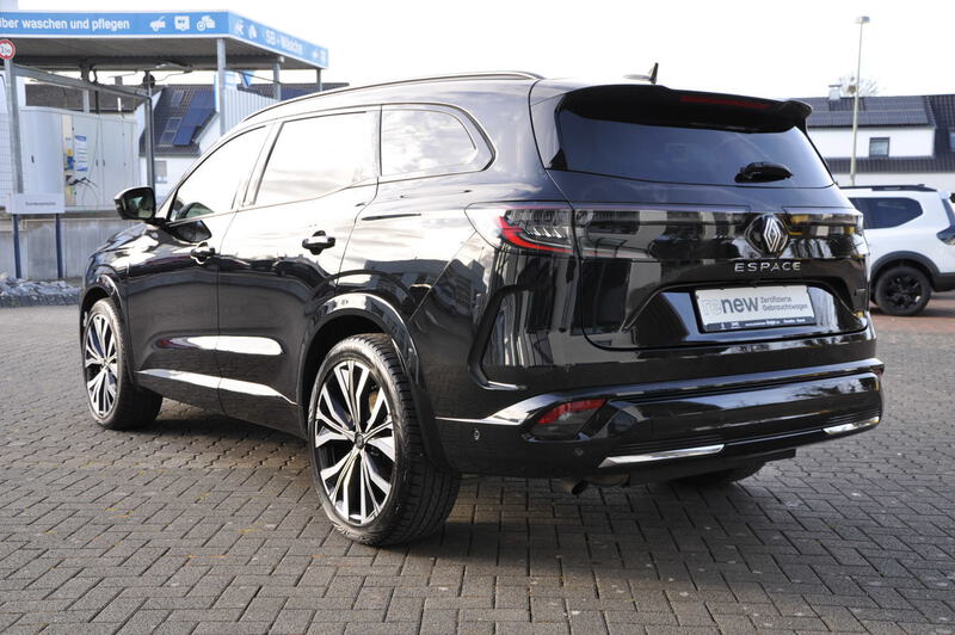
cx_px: 478
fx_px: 1113
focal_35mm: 42
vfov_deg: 31.8
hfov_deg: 46.4
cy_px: 318
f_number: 5.6
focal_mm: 28
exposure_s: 1/125
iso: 220
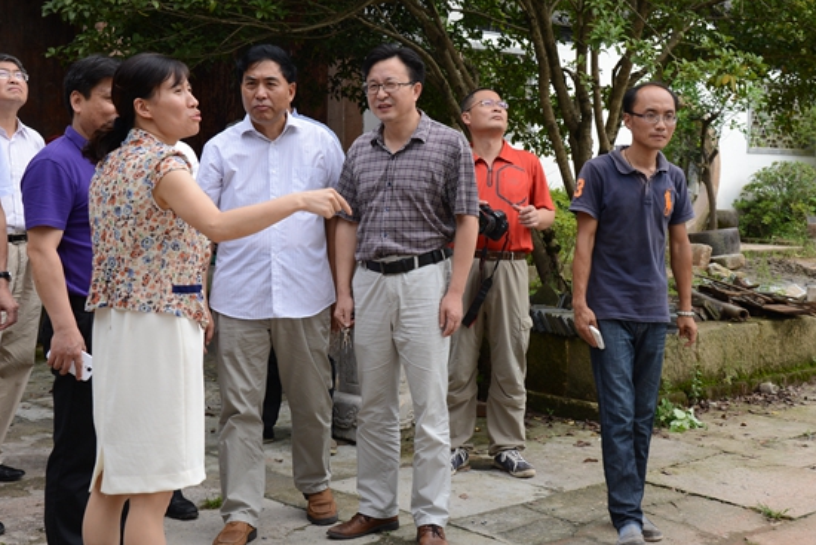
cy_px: 218
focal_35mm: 60
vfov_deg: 22.6
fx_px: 1360
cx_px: 500
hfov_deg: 33.3
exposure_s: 1/320
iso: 500
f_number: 9
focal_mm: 44
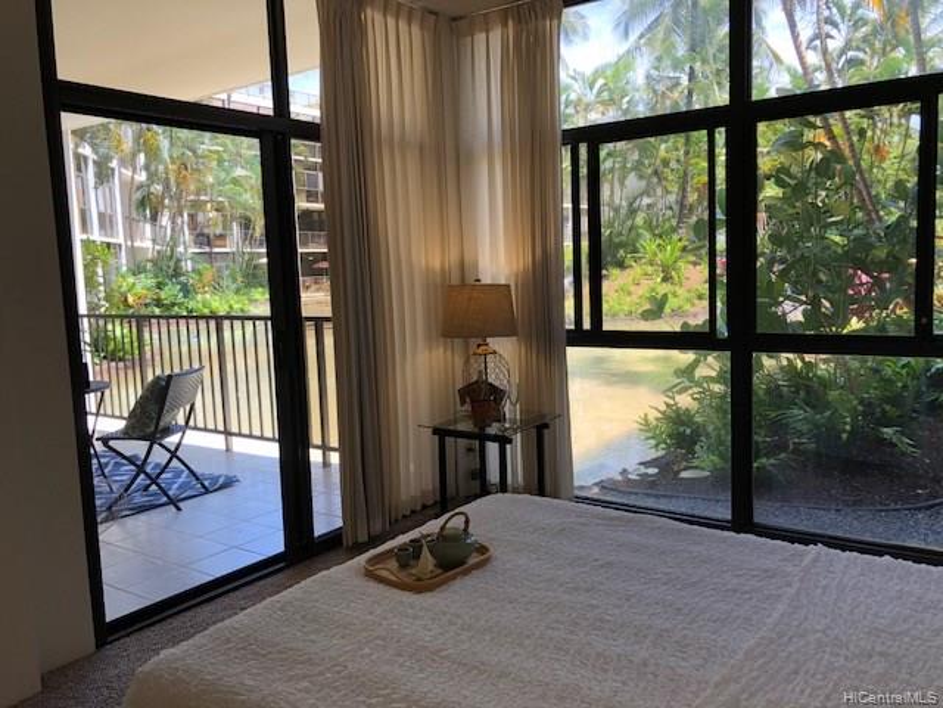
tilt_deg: -6.2
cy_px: 354
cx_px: 472
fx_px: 763
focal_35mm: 28
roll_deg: +2.9
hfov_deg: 63.4
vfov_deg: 49.7
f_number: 1.8
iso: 32
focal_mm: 3.99
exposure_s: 1/120
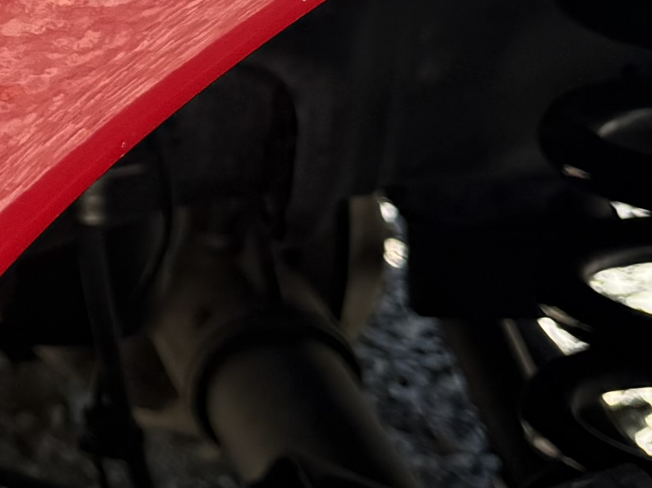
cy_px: -176
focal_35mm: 133
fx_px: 2505
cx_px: -758
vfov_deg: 10.8
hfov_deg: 12.5
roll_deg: +3.7
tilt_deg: -19.6
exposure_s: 1/683
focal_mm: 6.76
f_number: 1.78
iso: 80
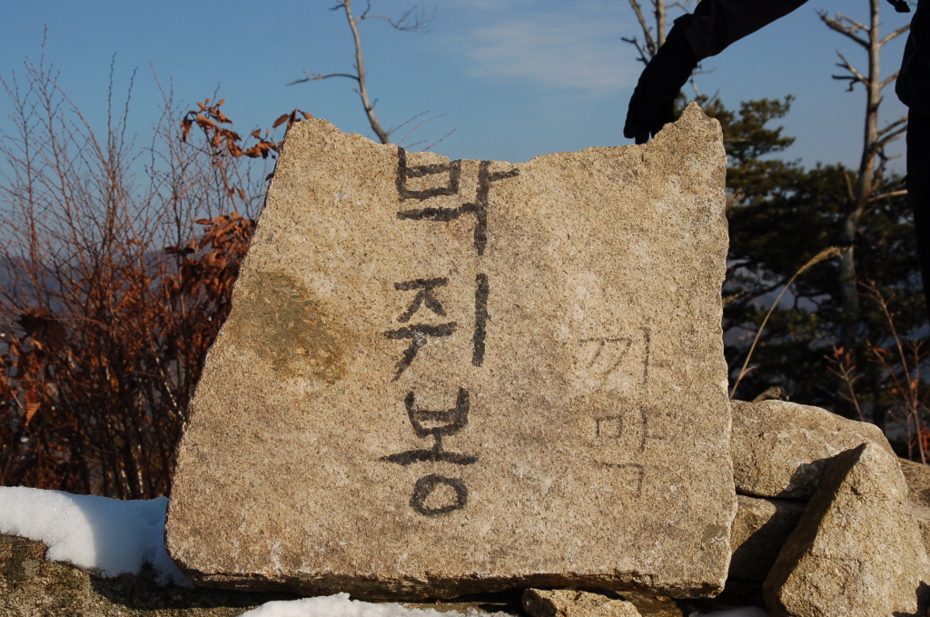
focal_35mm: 51
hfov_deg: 38.9
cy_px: 308
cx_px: 465
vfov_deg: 26.4
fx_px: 1315
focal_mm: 34
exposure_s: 1/500
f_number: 11
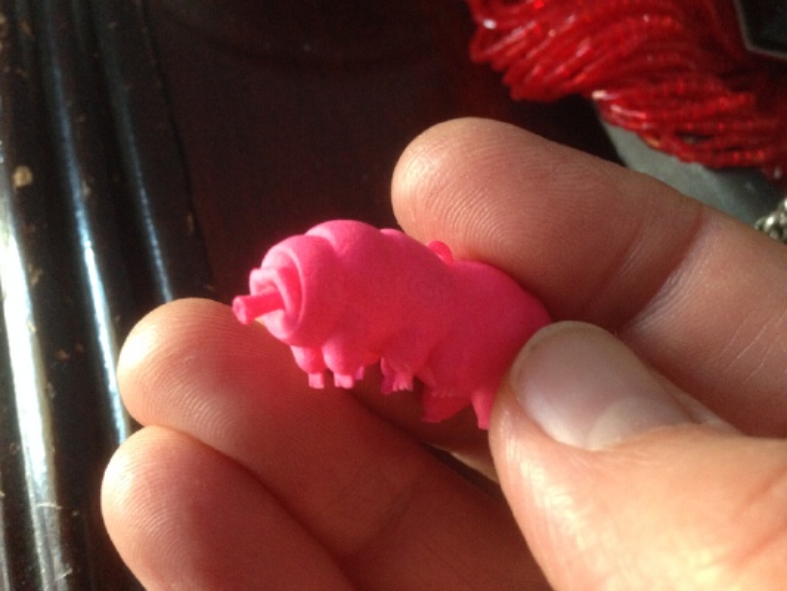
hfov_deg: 55.3
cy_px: 296
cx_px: 394
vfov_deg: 43.0
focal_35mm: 33
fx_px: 750
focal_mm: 4.12
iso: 320
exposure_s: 1/20
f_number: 2.4
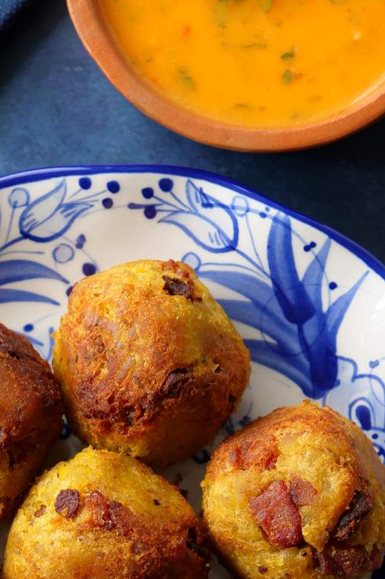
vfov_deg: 15.2
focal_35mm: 134
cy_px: 497
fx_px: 2150
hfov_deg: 10.2
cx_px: 118
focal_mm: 31
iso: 320
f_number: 3.7
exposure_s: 1/80
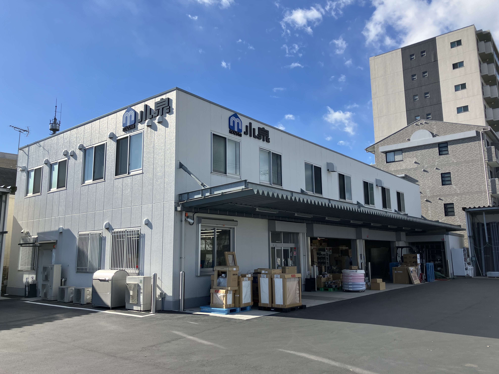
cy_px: 187
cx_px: 250
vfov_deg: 49.7
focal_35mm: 28
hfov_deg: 63.4
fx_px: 404
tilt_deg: +10.5
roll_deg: +0.9
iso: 32
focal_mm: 3.99
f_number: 1.8
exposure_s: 1/1946
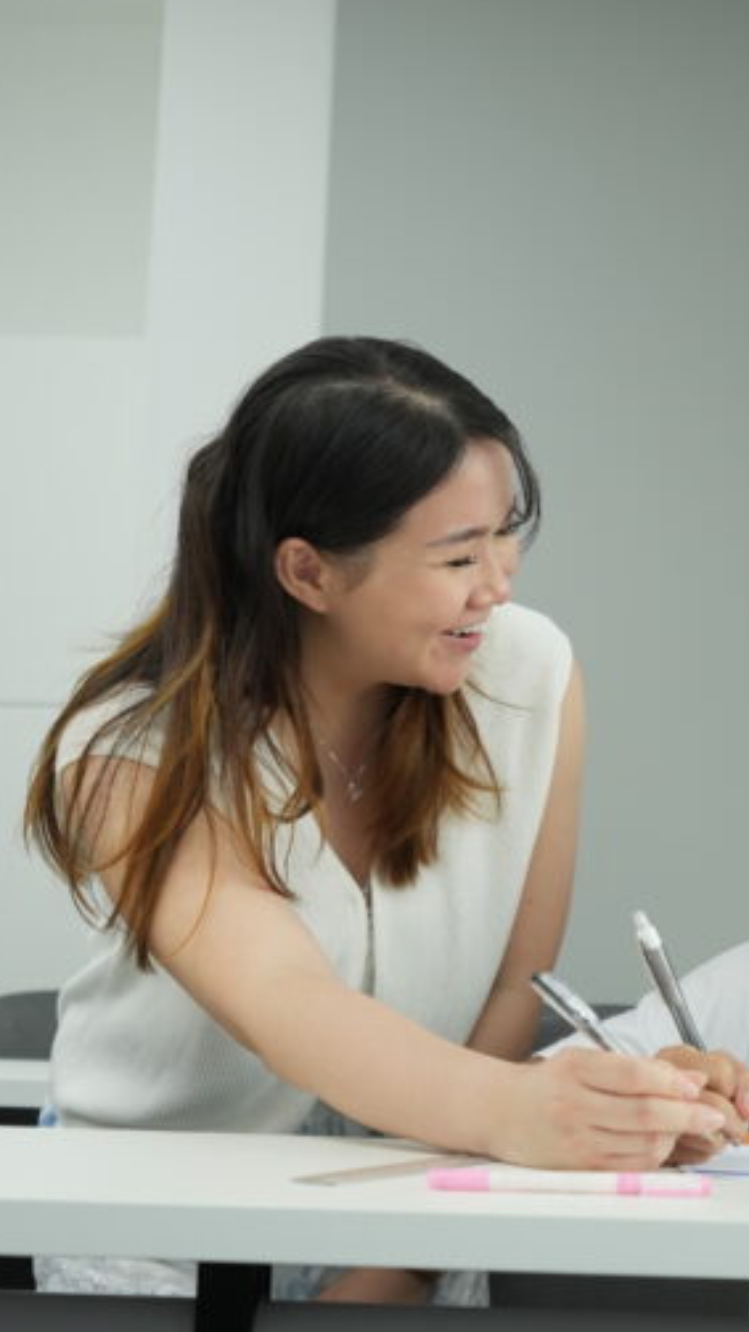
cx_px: 617
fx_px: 2259
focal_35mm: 64
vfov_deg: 32.8
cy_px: 659
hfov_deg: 18.6
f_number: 2.8
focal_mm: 27
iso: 200
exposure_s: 1/160
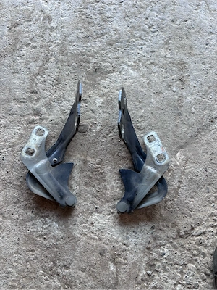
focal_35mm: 26
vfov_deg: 67.3
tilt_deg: -74.2
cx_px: 108
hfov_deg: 53.1
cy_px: 145
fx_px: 217
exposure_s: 1/121
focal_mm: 5.7
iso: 64
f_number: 1.5
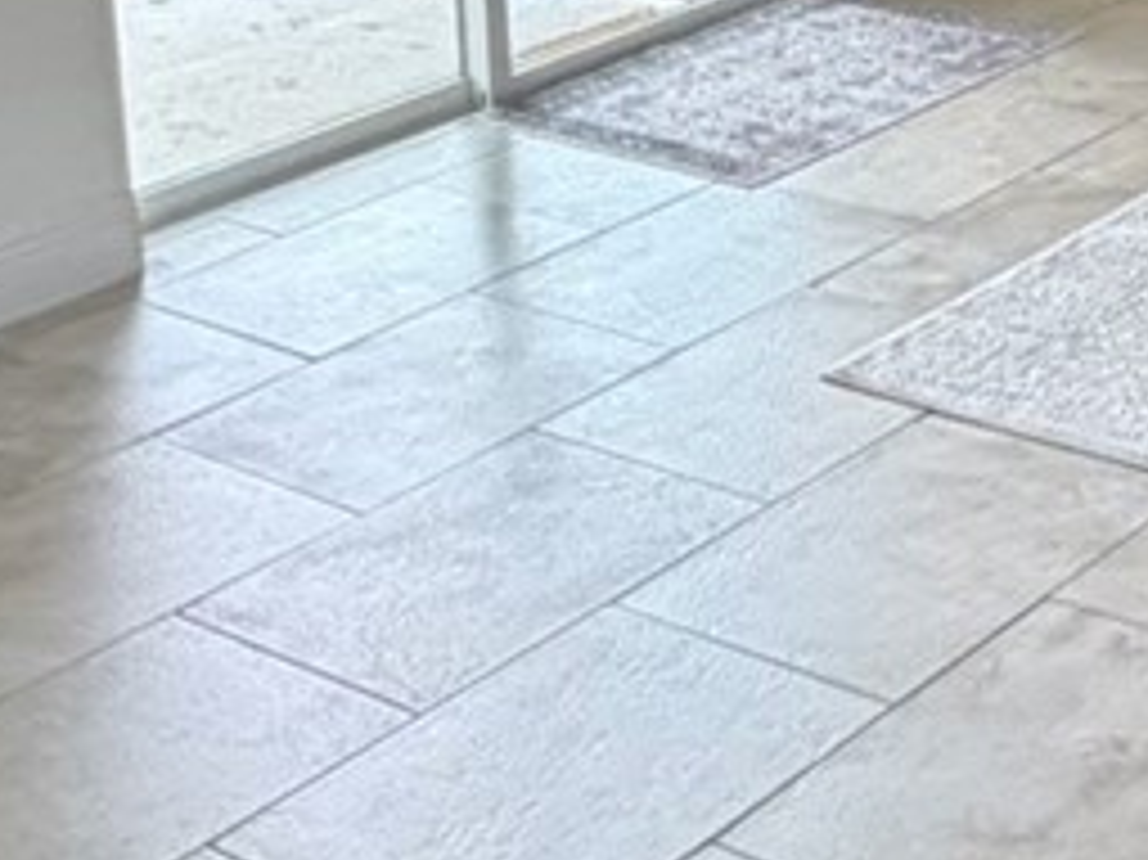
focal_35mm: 88
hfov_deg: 22.2
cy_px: -32
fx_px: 2917
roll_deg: +1.8
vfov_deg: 16.4
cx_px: 761
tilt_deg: -15.0
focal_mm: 2.22
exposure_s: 1/120
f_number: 2.2
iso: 320
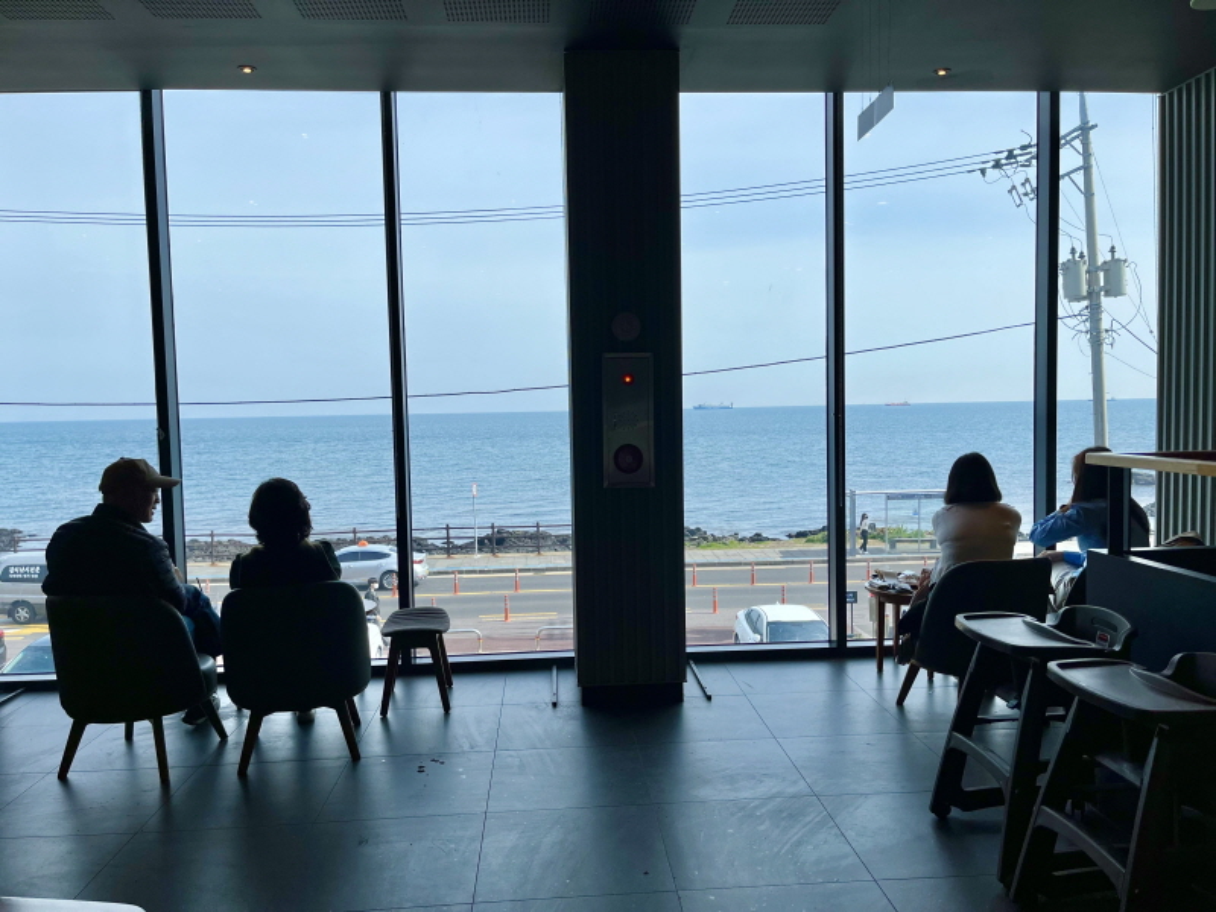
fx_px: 913
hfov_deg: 67.3
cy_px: 456
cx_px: 608
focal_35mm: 26
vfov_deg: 53.1
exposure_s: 1/2825
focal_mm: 5.1
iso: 50
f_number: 1.6
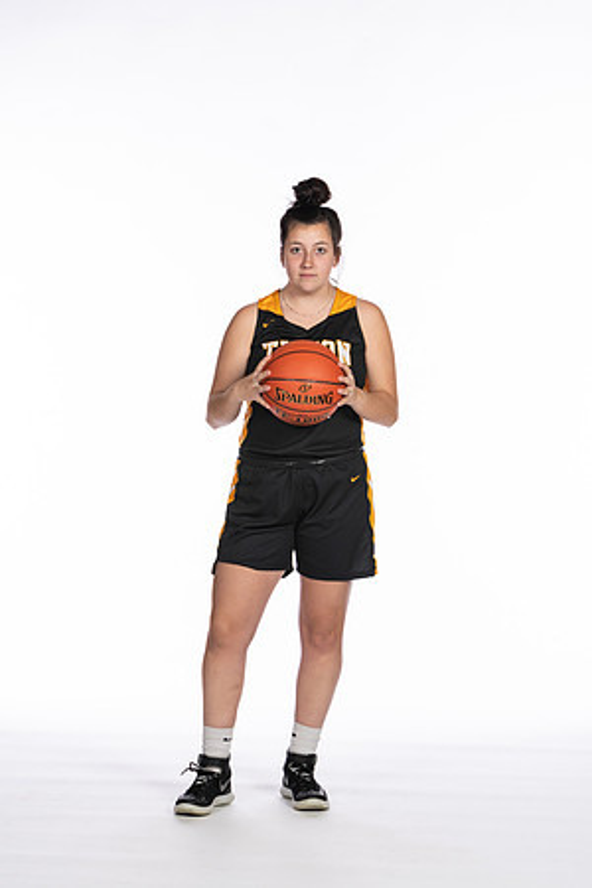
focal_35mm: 105
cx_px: 296
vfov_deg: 19.5
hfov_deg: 13.0
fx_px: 2590
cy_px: 444
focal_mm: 70
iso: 100
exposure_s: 1/100
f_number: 5.6
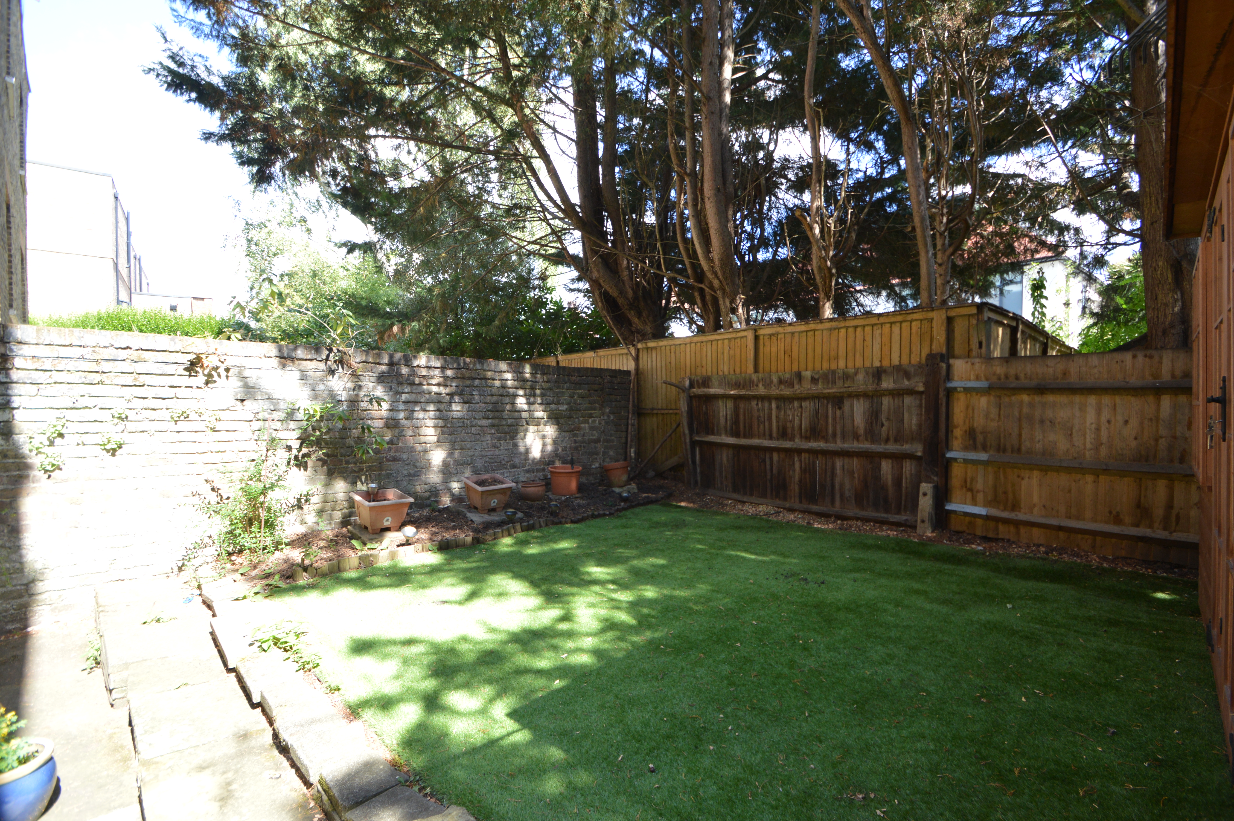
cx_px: 617
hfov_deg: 100.4
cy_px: 410
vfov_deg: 77.2
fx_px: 514
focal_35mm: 15
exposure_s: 1/125
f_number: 5.6
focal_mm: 10
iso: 250
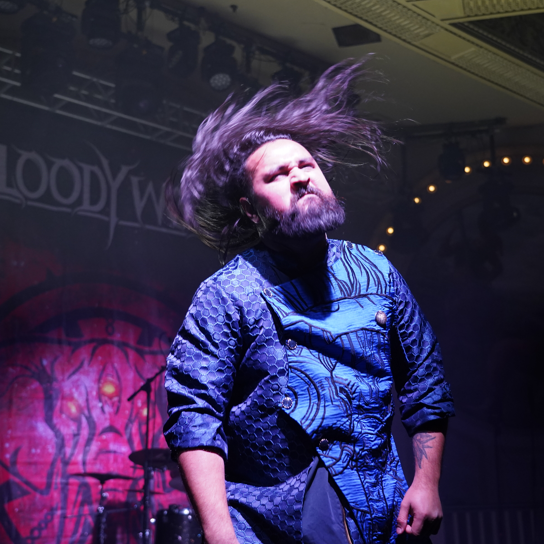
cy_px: 268
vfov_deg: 32.8
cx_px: 301
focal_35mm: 52
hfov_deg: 32.8
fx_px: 925
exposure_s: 1/160
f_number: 4
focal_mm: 40
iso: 2500
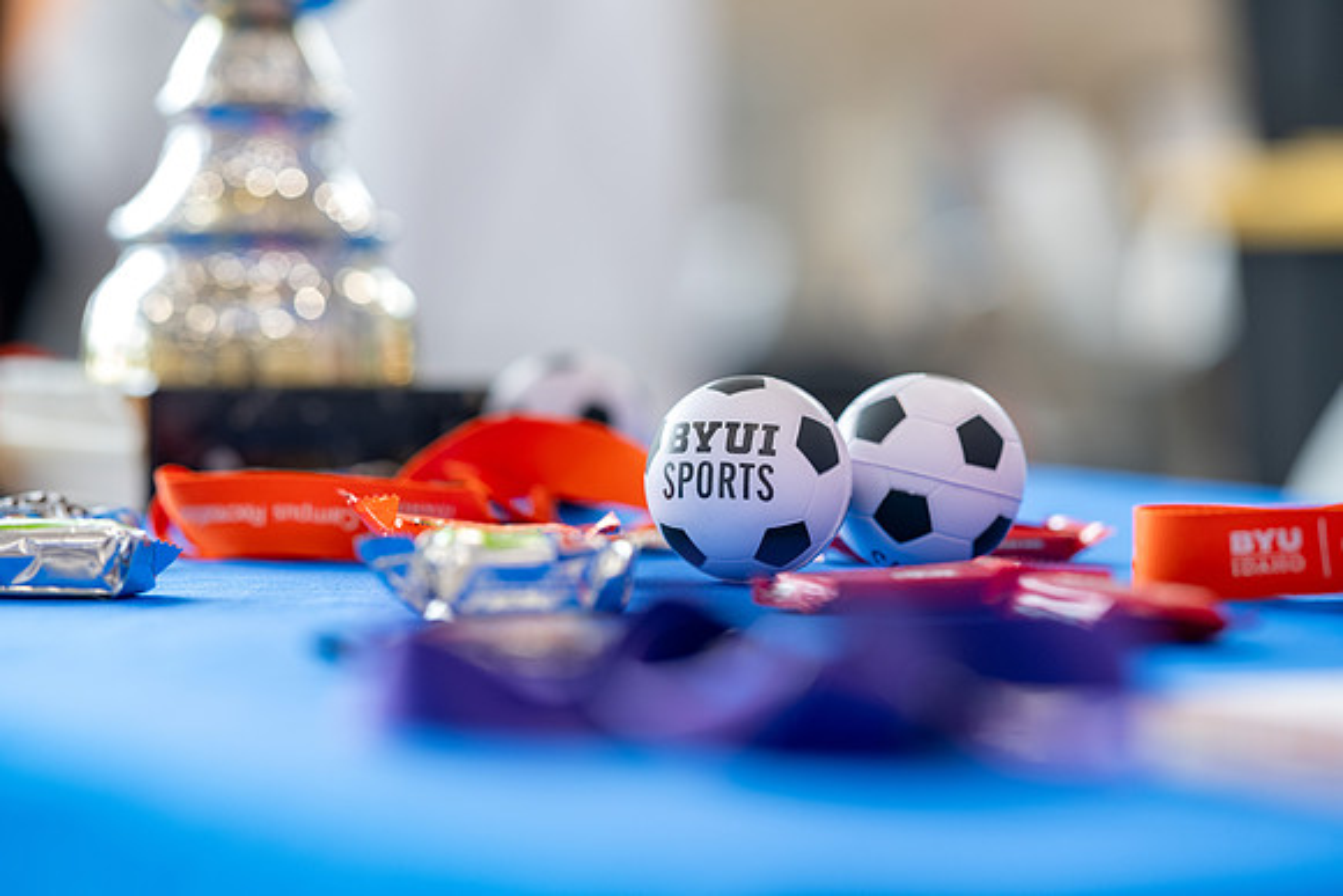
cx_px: 692
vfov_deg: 12.7
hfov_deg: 18.9
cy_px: 445
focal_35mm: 108
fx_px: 4036
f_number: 3.2
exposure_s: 1/60
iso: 320
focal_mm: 105
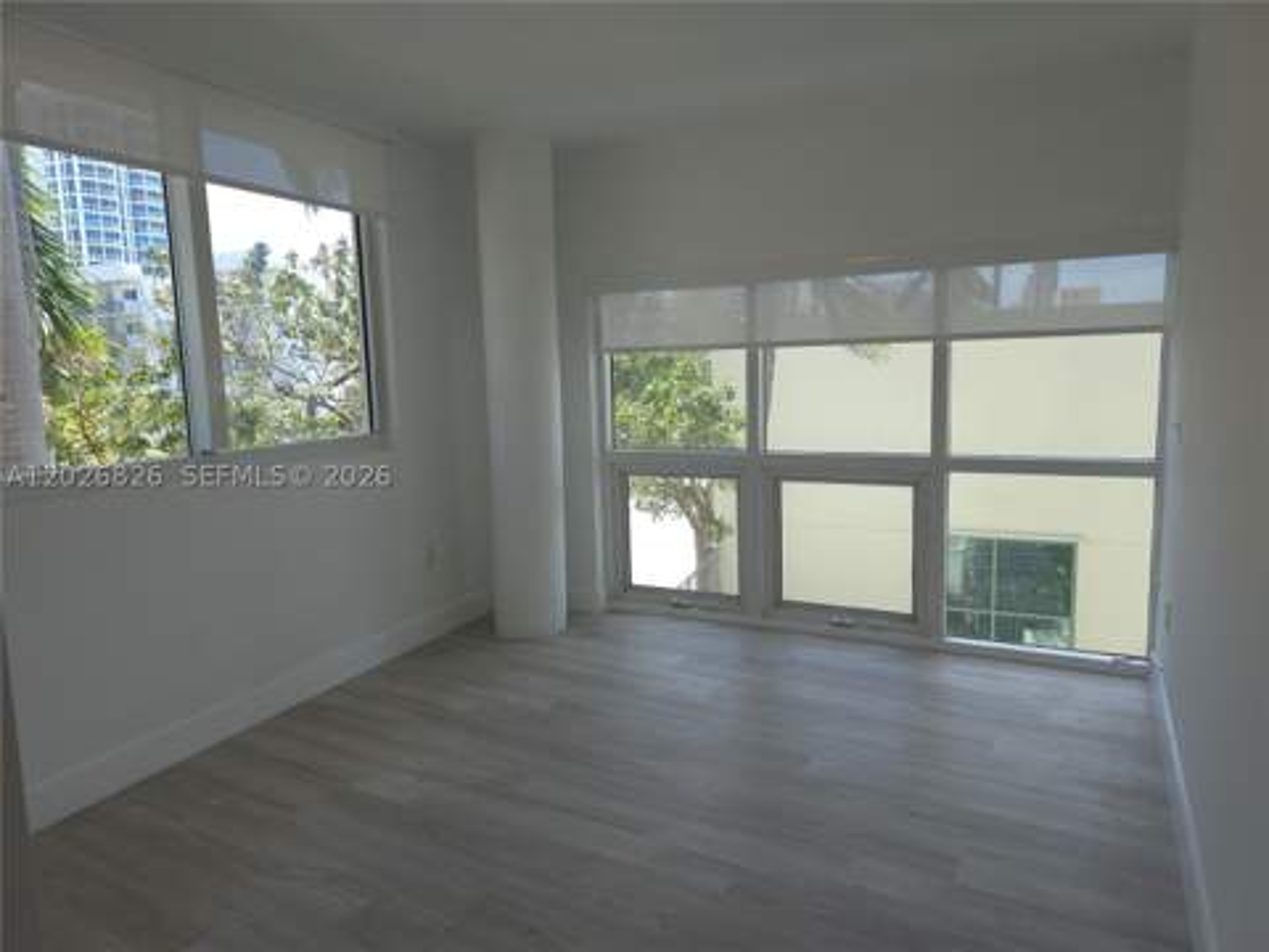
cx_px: 634
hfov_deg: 73.9
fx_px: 843
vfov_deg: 58.9
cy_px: 476
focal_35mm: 23
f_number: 1.7
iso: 20
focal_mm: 6.3
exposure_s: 1/120
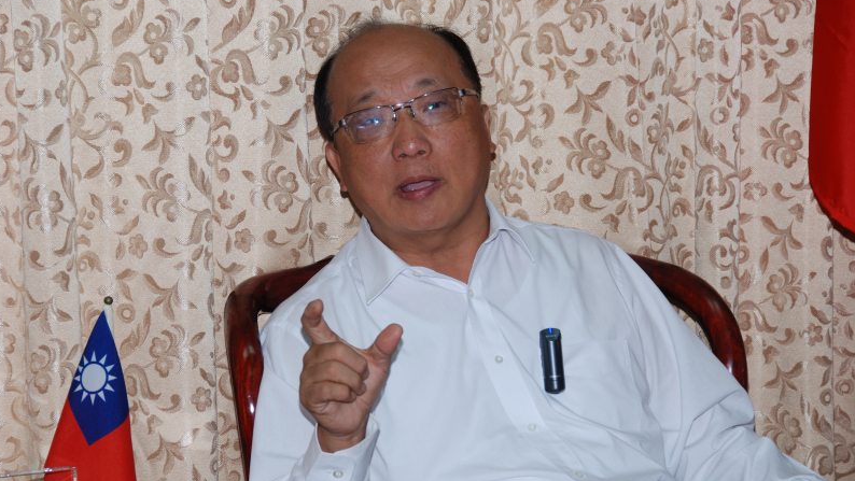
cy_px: 255
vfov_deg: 7.3
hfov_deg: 12.9
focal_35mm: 167
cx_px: 425
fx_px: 3776
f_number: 7.1
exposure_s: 1/60
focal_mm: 105
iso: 200
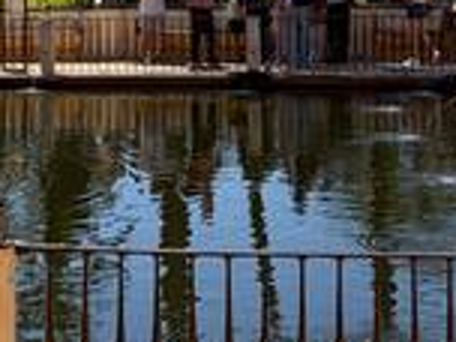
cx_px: 159
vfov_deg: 11.3
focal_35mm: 123
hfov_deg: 16.0
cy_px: -243
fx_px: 1620
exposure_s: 1/2639
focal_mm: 5.96
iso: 50
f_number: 1.6
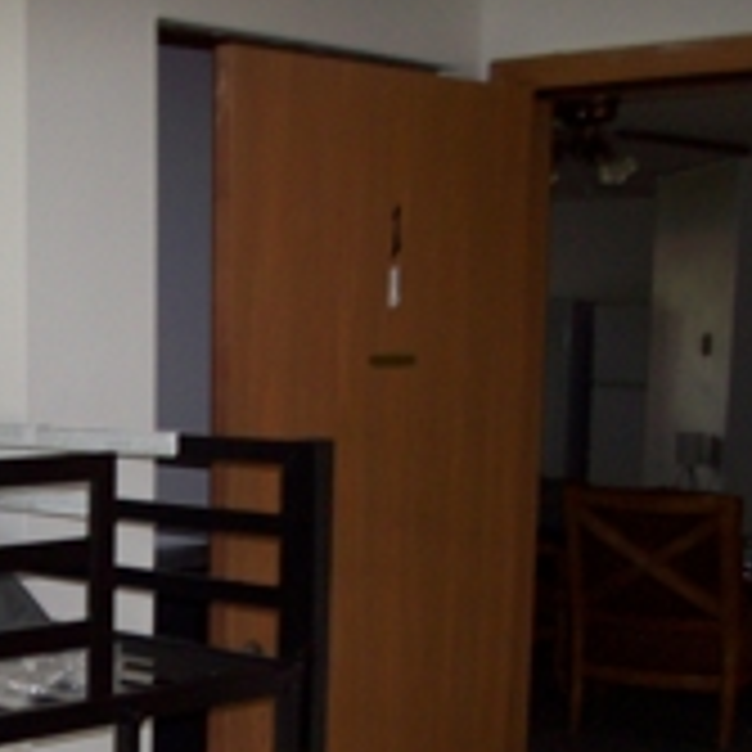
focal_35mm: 76
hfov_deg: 22.1
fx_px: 1868
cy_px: 639
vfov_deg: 22.3
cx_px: 32
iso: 80
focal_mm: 6
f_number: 2.7
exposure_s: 1/64
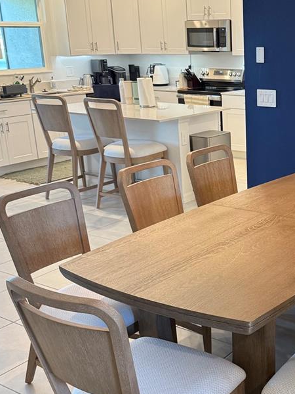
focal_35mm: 48
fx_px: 545
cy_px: 226
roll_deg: +0.2
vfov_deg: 39.6
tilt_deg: -18.3
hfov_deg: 29.0
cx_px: 267
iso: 200
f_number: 1.78
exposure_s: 1/60
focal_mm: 6.76
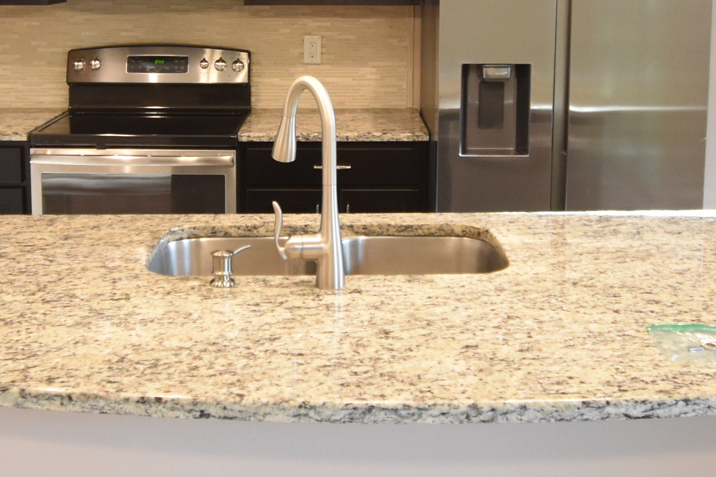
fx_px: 974
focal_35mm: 49
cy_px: 90
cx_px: 354
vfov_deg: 26.9
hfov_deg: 40.3
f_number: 3.5
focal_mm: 10
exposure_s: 1/60
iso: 1400
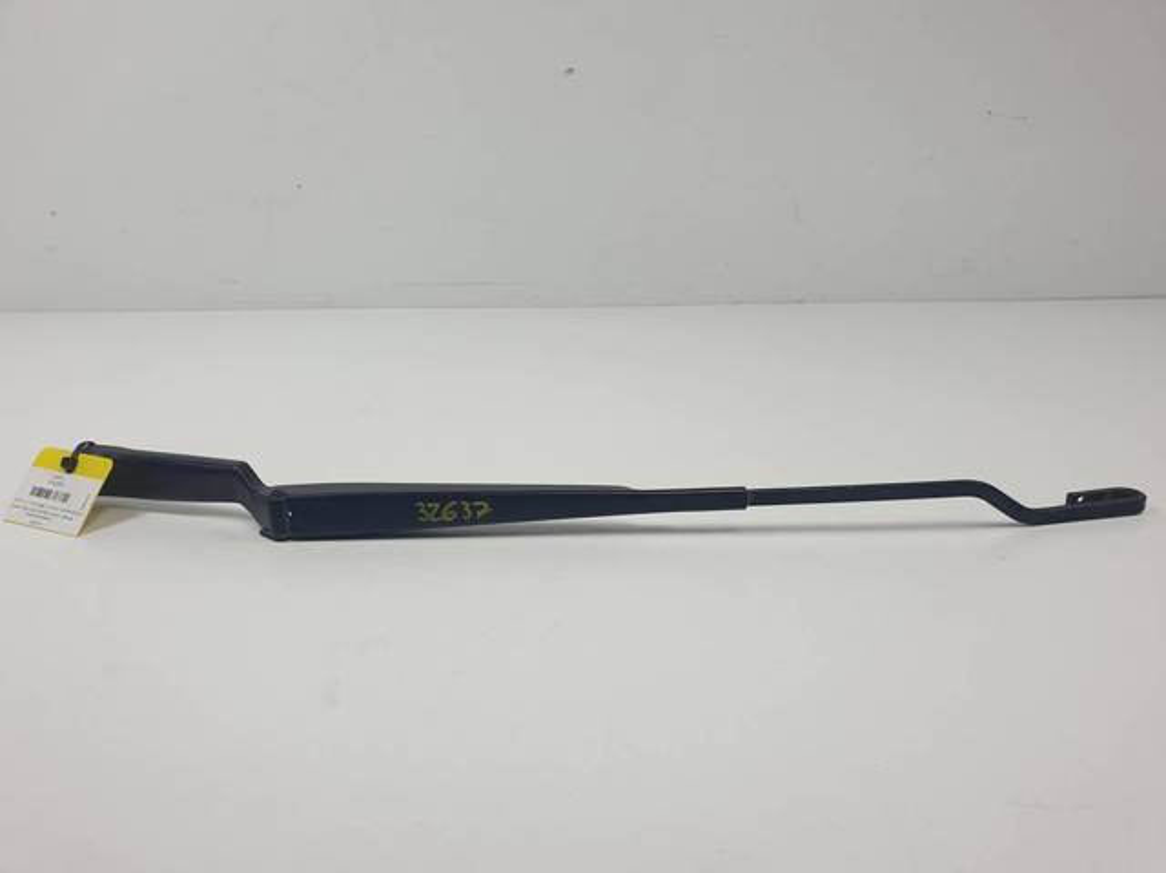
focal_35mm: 26
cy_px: 436
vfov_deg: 53.0
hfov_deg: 67.3
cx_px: 583
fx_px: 875
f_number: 2.4
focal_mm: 4.3
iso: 50
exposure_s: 1/321
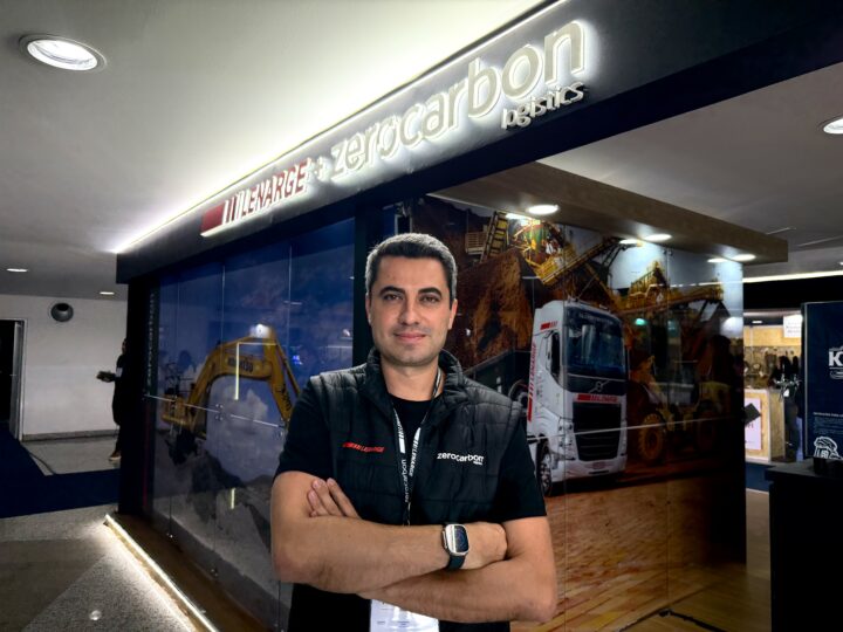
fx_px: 584
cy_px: 316
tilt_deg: +2.0
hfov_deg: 71.6
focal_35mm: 24
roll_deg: +0.0
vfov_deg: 56.8
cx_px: 422
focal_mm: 6.76
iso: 200
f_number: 1.78
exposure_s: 1/207
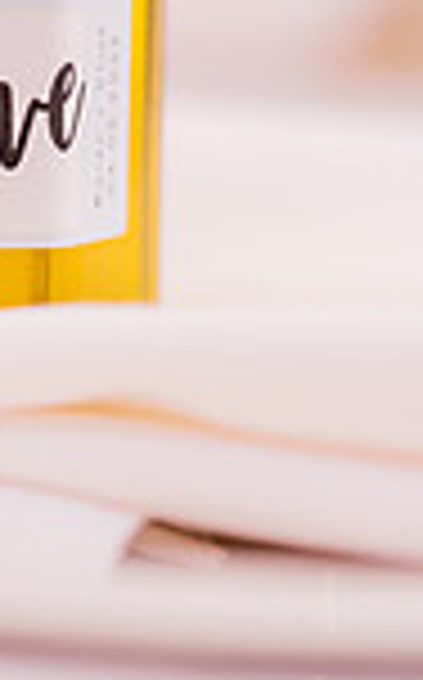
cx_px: -622
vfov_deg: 17.7
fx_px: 2183
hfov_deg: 9.7
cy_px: 292
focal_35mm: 118
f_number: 1.4
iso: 160
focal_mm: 24
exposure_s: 1/40
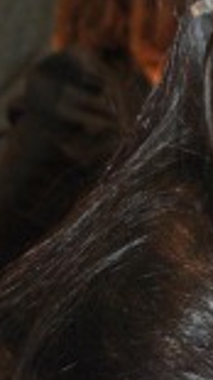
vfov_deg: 15.7
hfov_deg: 9.0
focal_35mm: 129
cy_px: -130
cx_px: 361
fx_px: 1297
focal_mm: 26
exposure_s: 1/60
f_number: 4.2
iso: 200
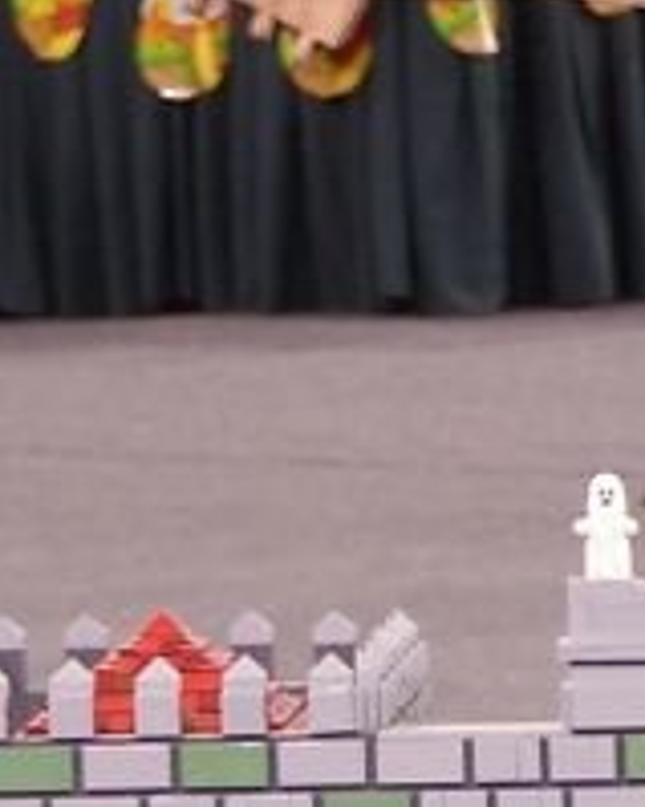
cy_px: 1058
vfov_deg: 4.1
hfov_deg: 3.2
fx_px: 11295
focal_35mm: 473
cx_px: 1229
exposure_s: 1/4
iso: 80
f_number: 3.2
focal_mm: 15.6
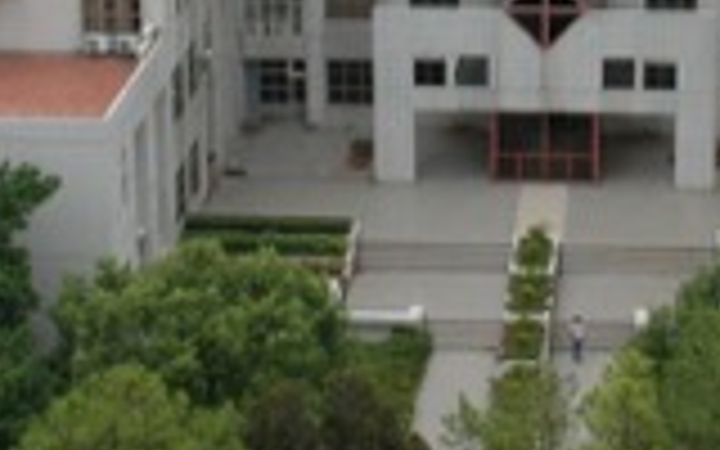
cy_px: -128
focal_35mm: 128
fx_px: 2512
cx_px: 536
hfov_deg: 16.2
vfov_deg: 10.0
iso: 200
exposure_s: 1/250
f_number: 8
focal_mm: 28
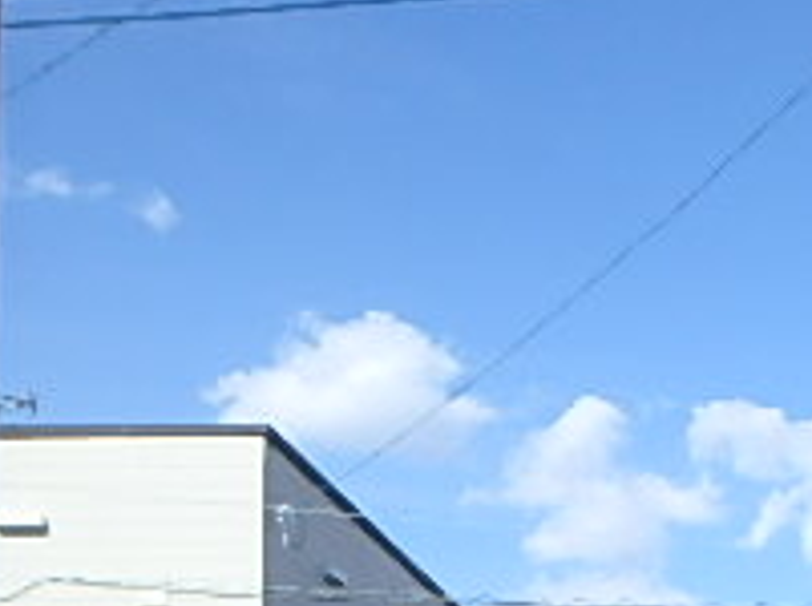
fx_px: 1569
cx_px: 865
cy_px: 957
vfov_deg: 18.8
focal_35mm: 67
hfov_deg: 26.9
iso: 125
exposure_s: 1/800
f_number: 3.5
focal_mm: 3.7
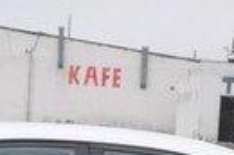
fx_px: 1187
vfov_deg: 7.2
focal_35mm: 183
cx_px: 148
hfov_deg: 11.3
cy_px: 324
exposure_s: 1/2000
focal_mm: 24
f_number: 5.6
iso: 3200
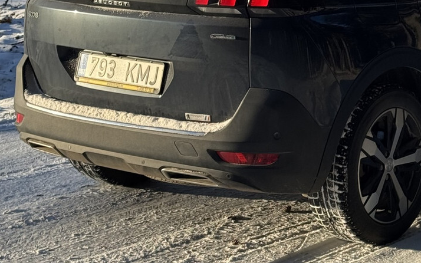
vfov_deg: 11.3
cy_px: -58
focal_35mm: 114
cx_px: 352
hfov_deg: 18.1
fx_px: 1308
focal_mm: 6.76
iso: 64
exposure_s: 1/2045
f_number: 1.78
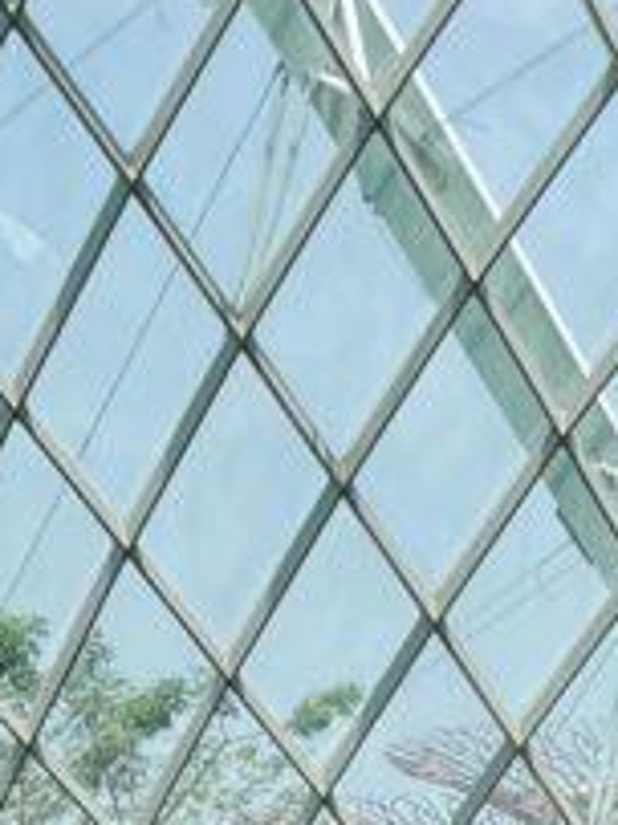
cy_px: 2065
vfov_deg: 11.8
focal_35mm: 131
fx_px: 3122
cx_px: 638
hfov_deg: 11.2
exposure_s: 1/951
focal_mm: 5.1
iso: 50
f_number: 1.6
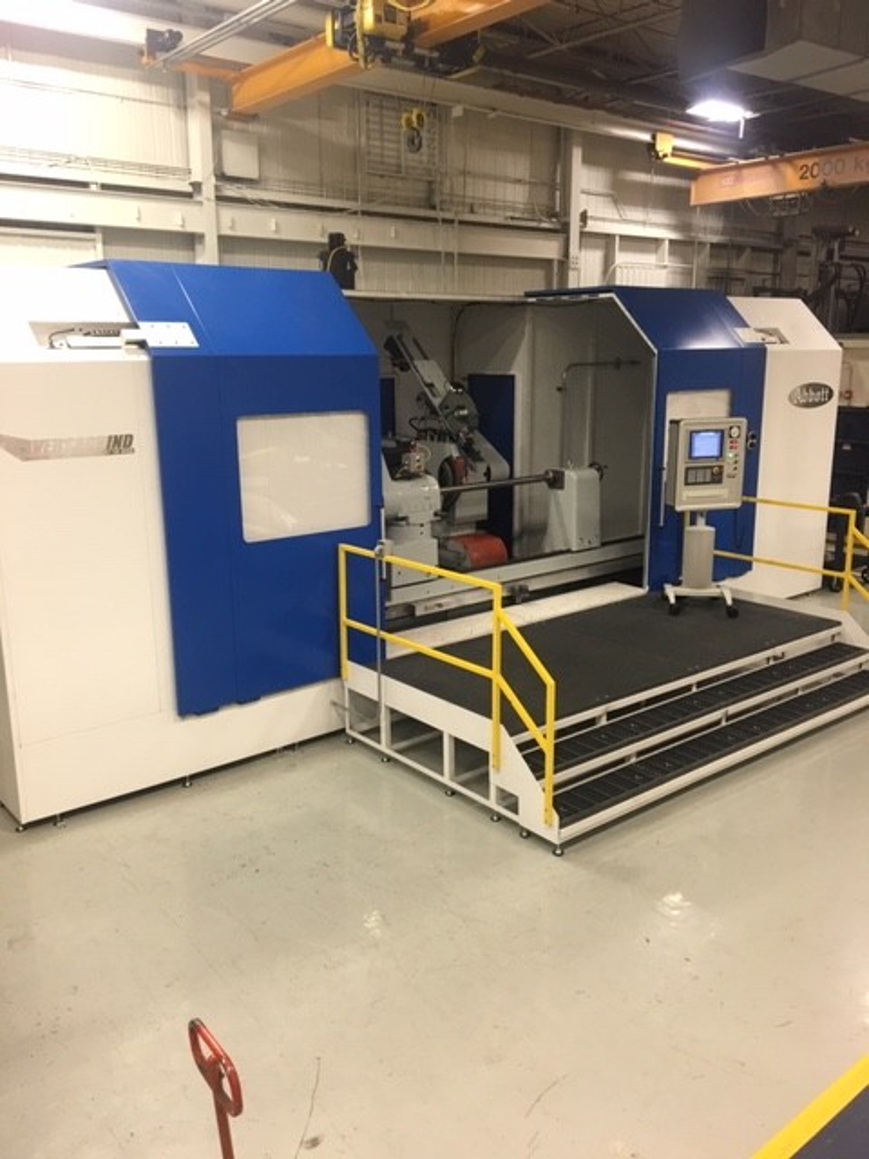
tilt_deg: -13.1
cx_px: 434
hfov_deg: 48.2
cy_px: 580
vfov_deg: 61.7
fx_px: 971
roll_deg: +0.8
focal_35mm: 29
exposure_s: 1/30
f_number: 2.2
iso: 80
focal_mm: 4.15
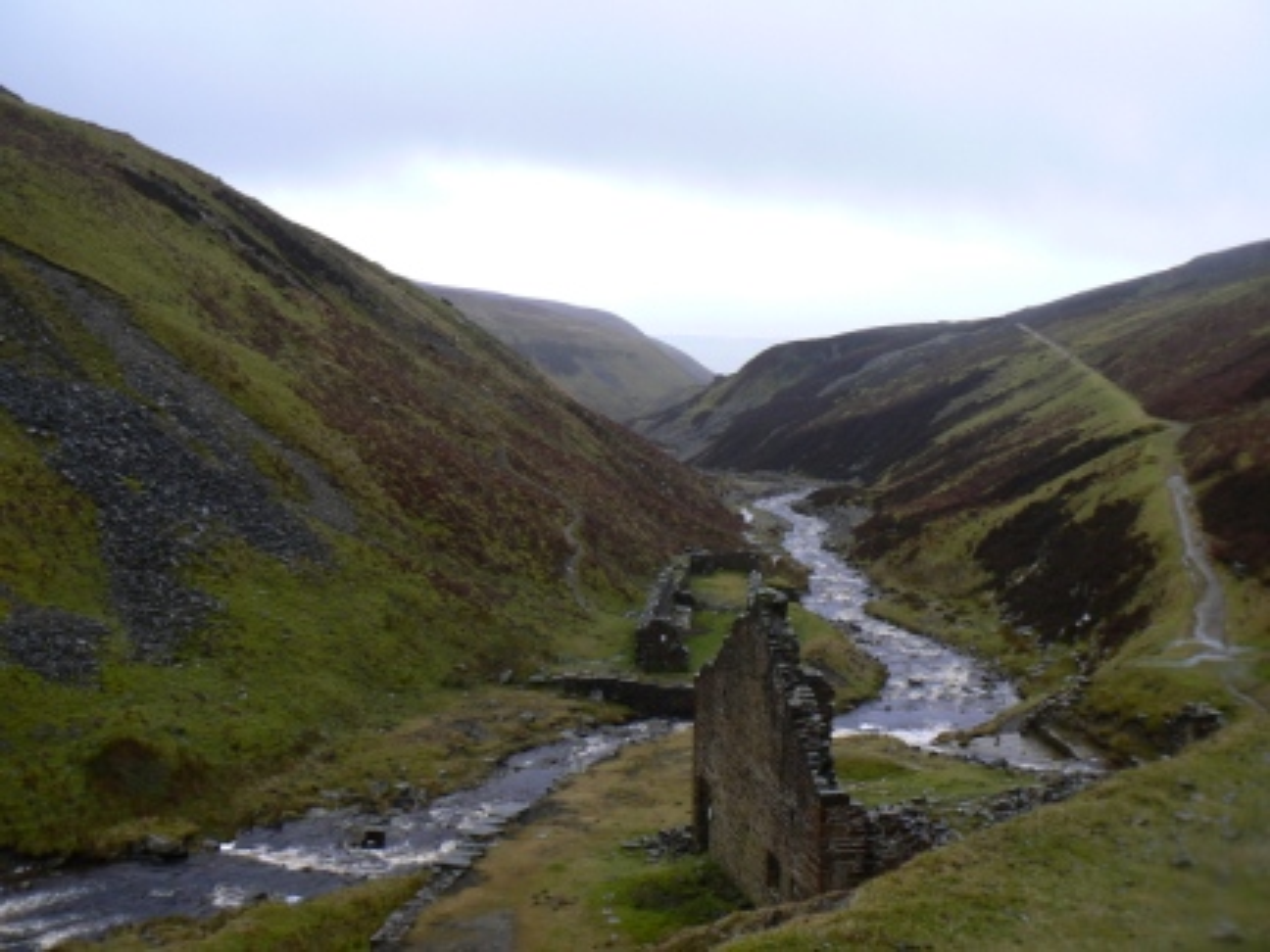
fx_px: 1321
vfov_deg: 39.7
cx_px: 635
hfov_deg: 51.4
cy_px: 476
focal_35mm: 36
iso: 80
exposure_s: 1/60
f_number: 3.2
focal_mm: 6
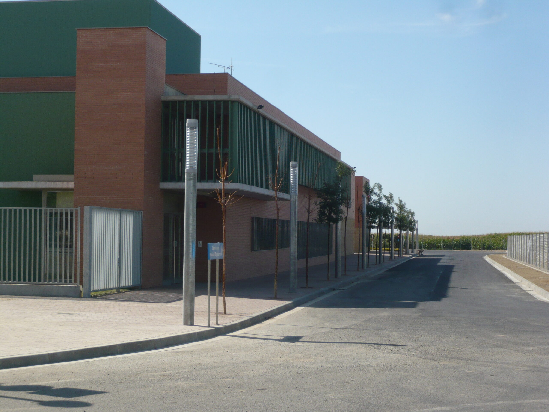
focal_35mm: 67
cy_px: 206
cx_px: 274
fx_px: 1063
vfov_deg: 21.9
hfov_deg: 29.0
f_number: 4.5
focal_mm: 11.1
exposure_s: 1/640
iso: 100
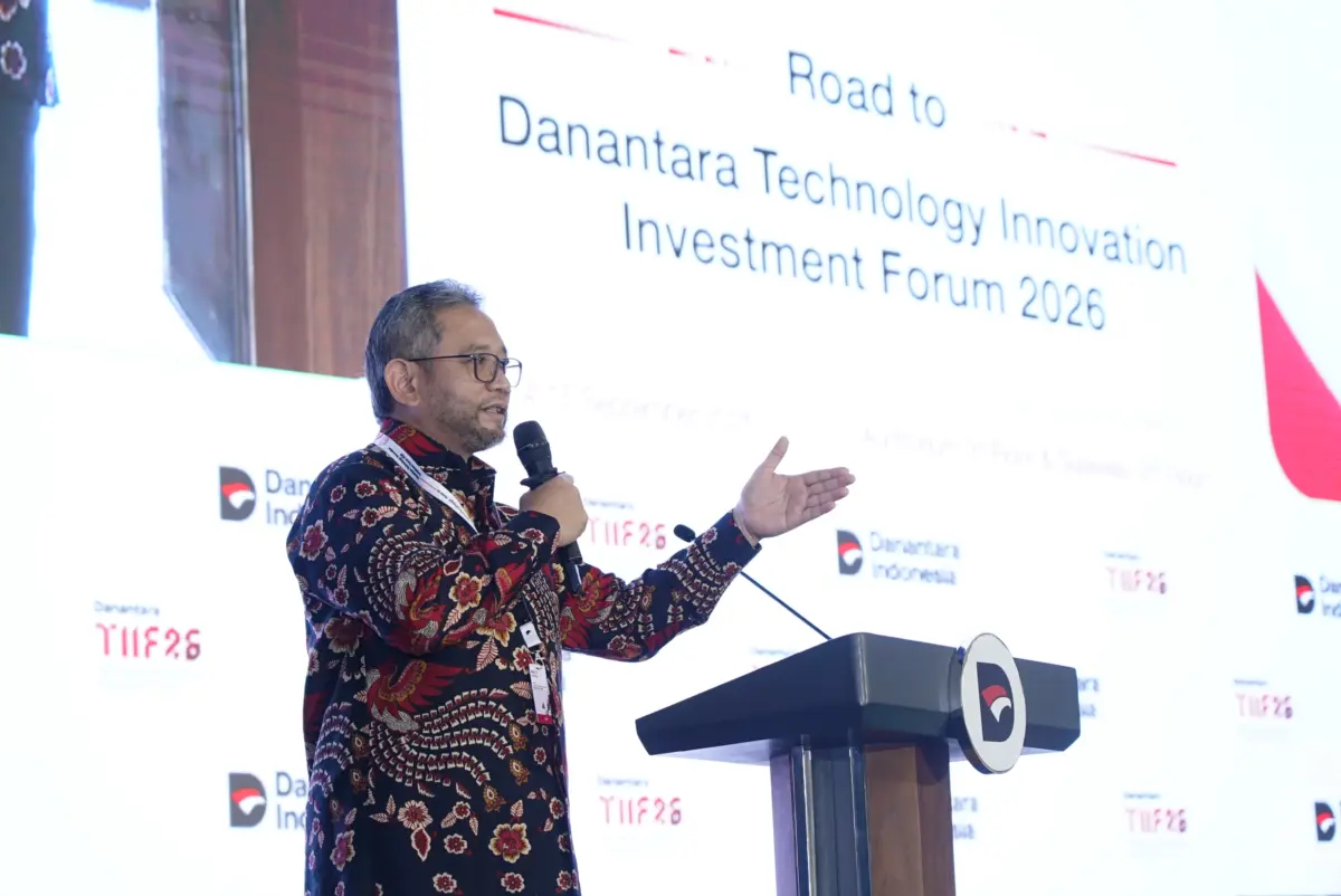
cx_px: 670
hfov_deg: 22.9
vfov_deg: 15.4
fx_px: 3318
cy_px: 448
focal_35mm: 89
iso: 1250
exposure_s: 1/125
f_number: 4
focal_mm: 89
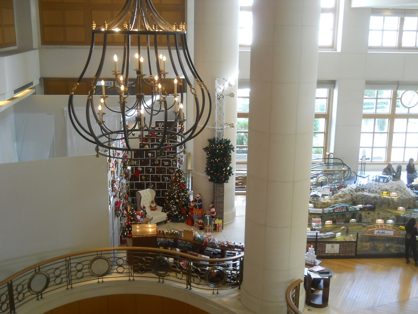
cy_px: 157
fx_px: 495
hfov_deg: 45.8
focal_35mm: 41
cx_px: 209
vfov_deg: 35.1
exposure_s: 1/30
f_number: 3.1
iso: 160
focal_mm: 6.72
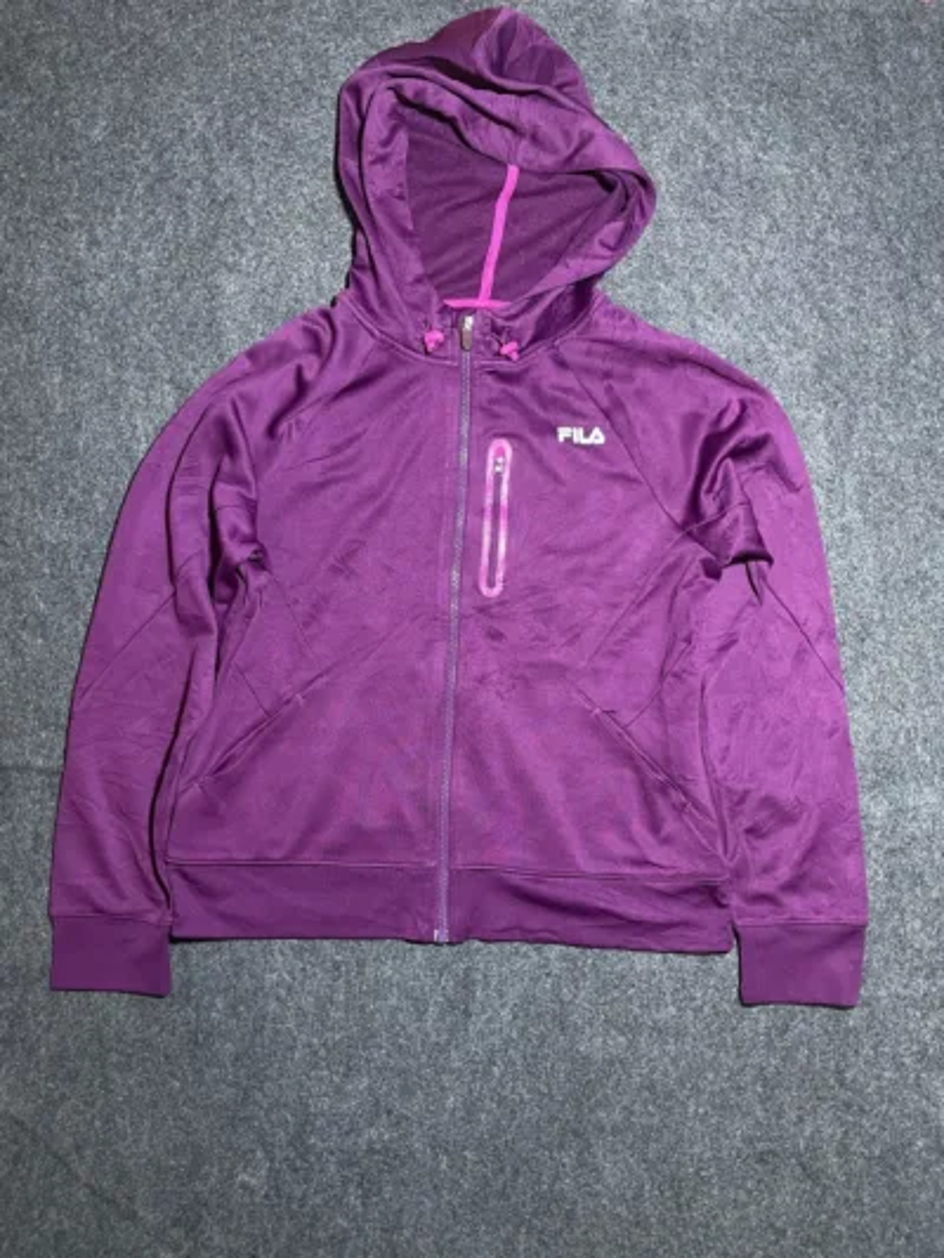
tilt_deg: -63.5
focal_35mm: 26
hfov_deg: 53.1
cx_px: 472
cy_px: 629
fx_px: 945
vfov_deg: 67.3
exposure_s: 1/50
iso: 160
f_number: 1.6
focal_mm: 4.2
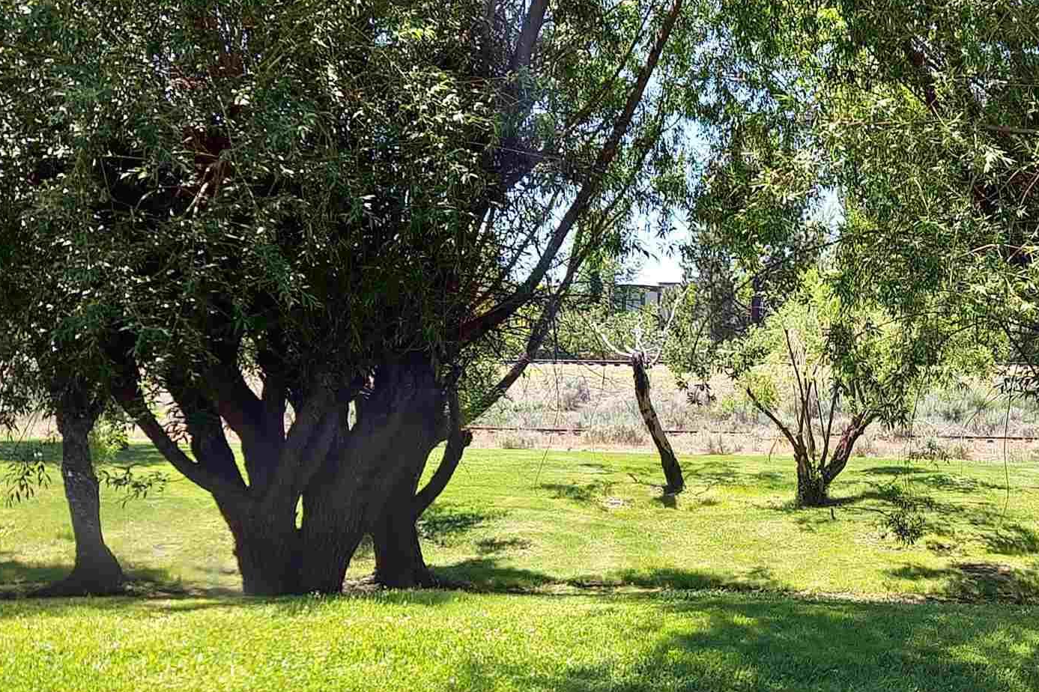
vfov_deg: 25.4
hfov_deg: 36.1
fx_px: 1529
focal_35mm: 53
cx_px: 854
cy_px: 449
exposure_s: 1/516
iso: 20
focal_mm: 5.4
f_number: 1.8
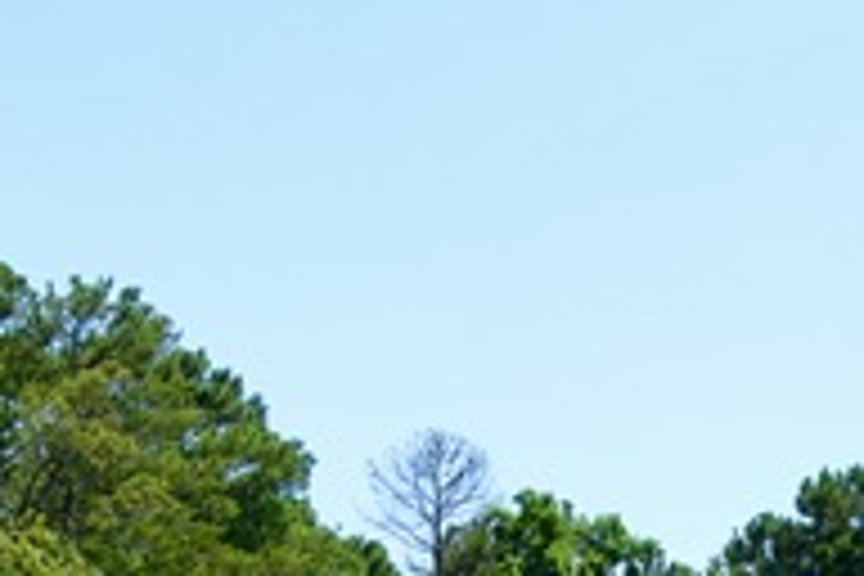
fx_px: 4267
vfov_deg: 7.4
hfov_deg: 11.3
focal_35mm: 178
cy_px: 1220
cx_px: 1022
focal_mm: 21
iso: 250
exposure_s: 1/640
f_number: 6.3
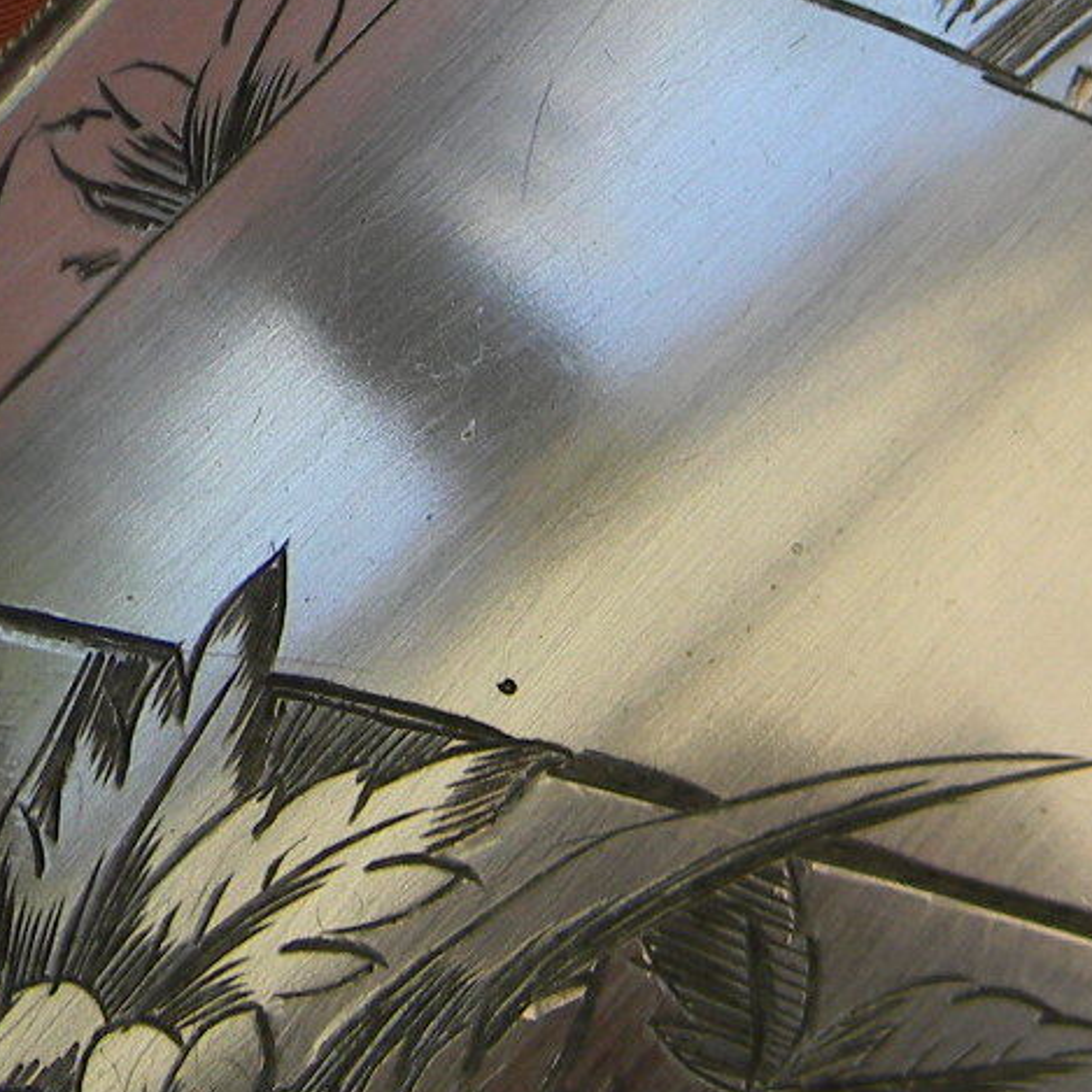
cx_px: 875
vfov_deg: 31.0
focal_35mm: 54
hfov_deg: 30.8
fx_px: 1927
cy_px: 261
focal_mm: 5
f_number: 3.5
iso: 80
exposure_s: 1/367
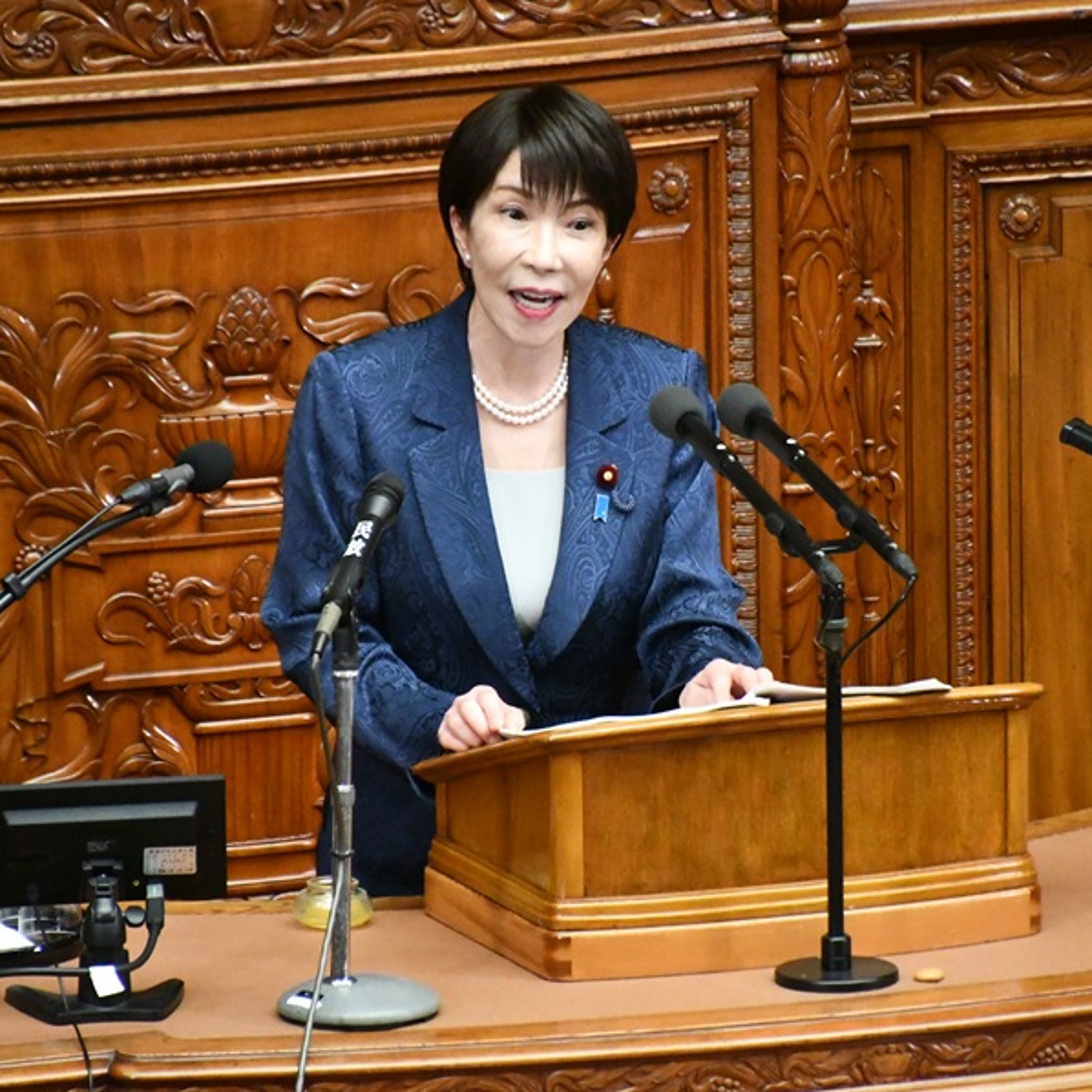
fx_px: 20558
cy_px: 546
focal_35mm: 576
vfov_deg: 3.0
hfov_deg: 3.0
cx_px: 588
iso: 12800
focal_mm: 300
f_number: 6.3
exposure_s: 1/125
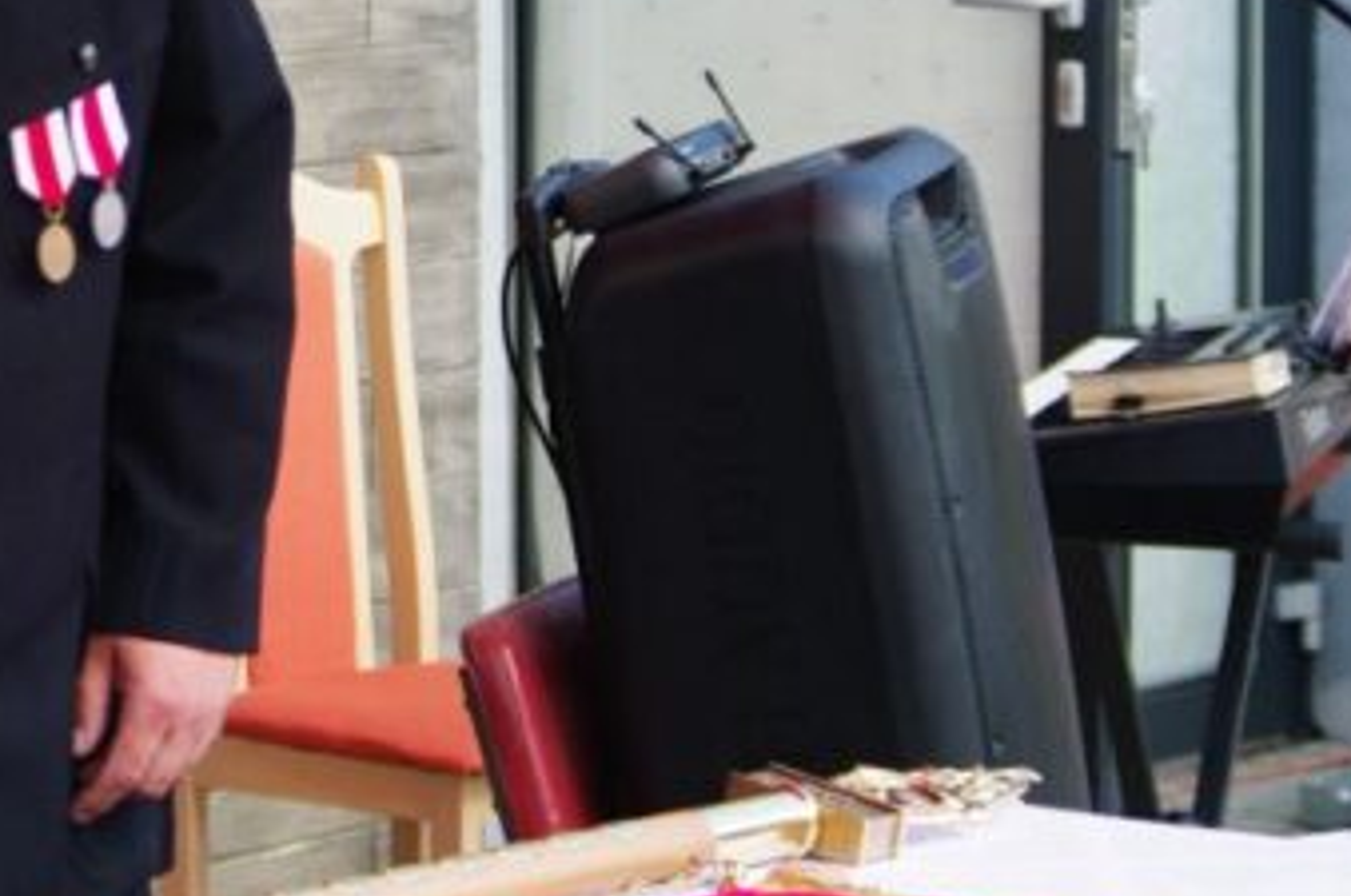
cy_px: 167
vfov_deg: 8.0
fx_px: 6371
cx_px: -92
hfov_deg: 11.9
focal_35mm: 170
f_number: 4.5
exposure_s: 1/180
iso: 200
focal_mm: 50
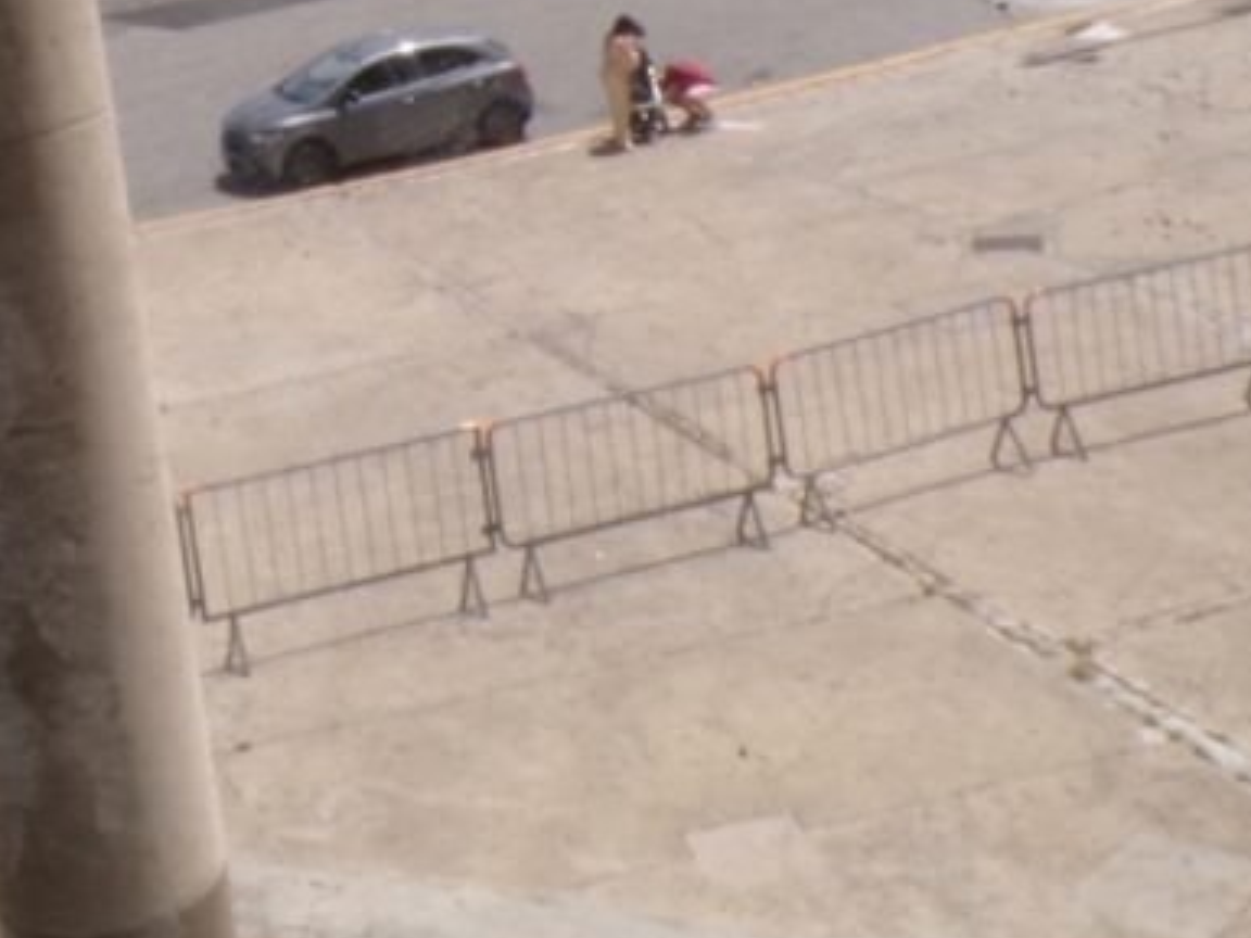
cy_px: -208
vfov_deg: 21.2
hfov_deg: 29.3
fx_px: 2313
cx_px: 179
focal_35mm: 64
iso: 100
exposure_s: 1/110
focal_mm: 4.3
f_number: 10.2
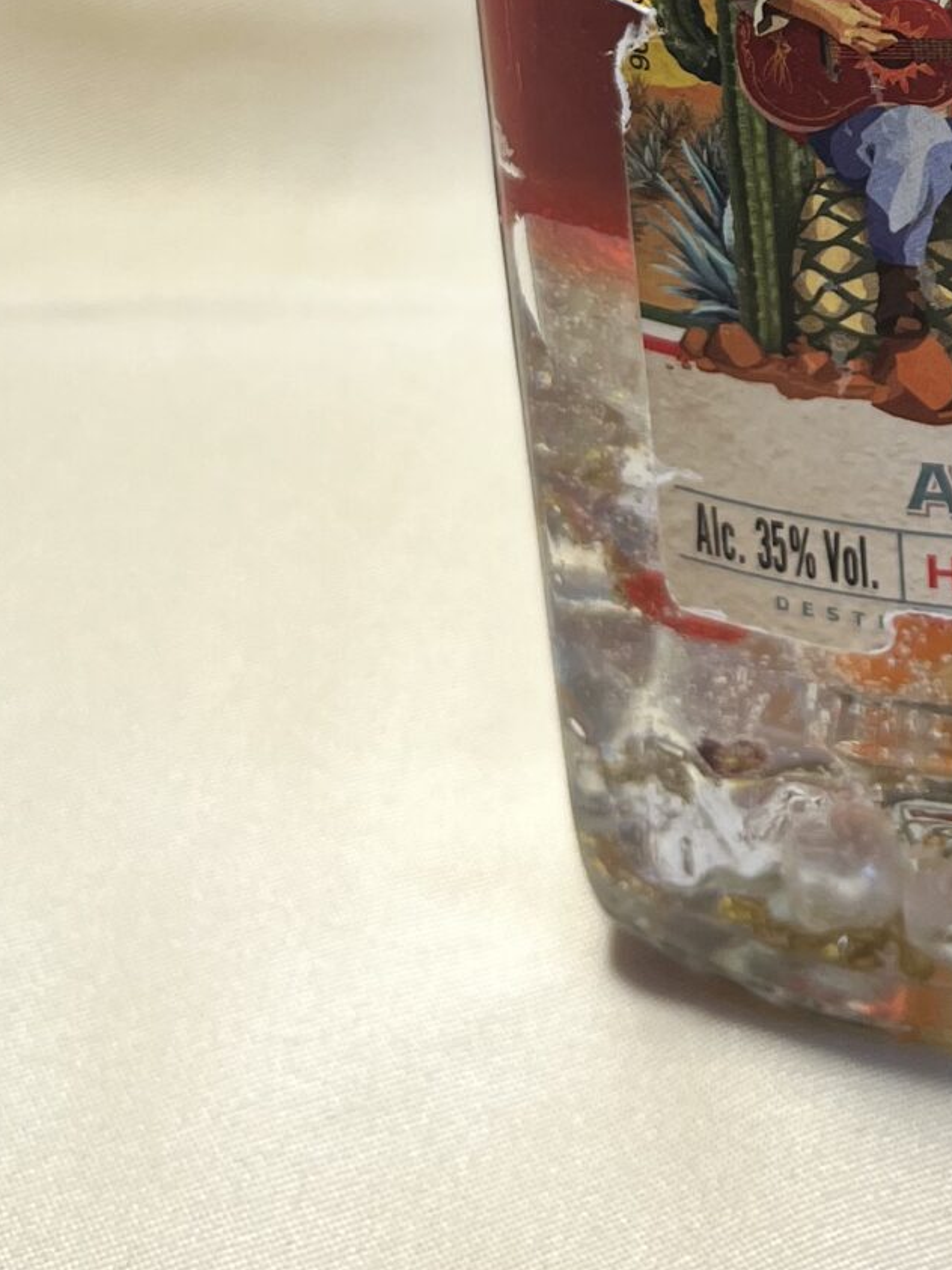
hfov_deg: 17.6
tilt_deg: -22.2
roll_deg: +1.1
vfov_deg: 22.9
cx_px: 1187
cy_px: -208
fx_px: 2898
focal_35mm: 79
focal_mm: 5.1
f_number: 1.6
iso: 40
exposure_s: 1/170
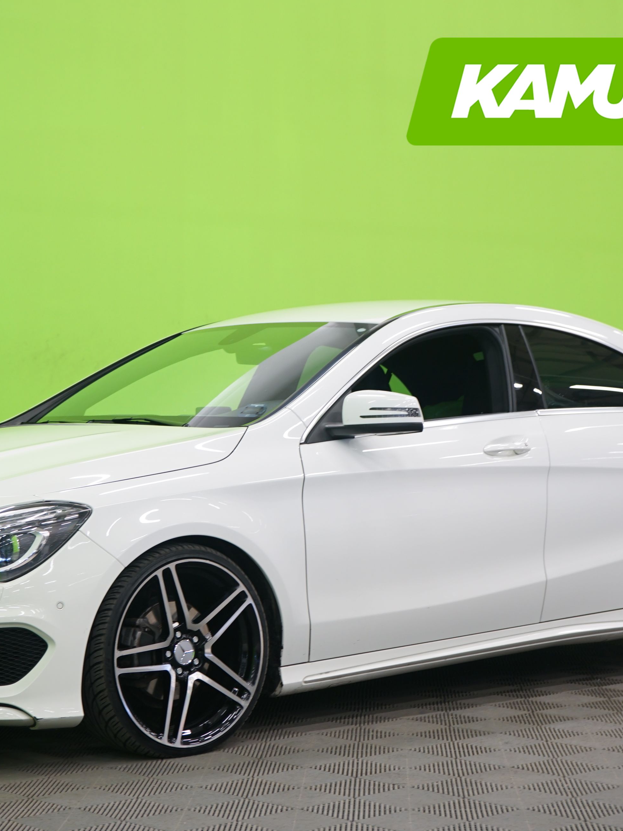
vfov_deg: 25.3
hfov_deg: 19.1
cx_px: 249
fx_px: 1848
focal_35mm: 77
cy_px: 416
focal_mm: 53
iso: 400
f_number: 5
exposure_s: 1/8
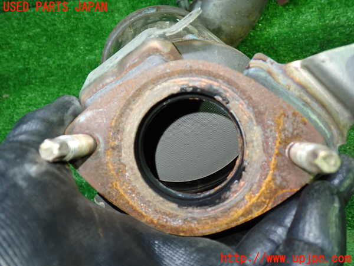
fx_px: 307
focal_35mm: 30
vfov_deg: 46.8
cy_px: 133
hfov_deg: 60.0
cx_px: 177
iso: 320
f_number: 2.3
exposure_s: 1/30
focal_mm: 5.4
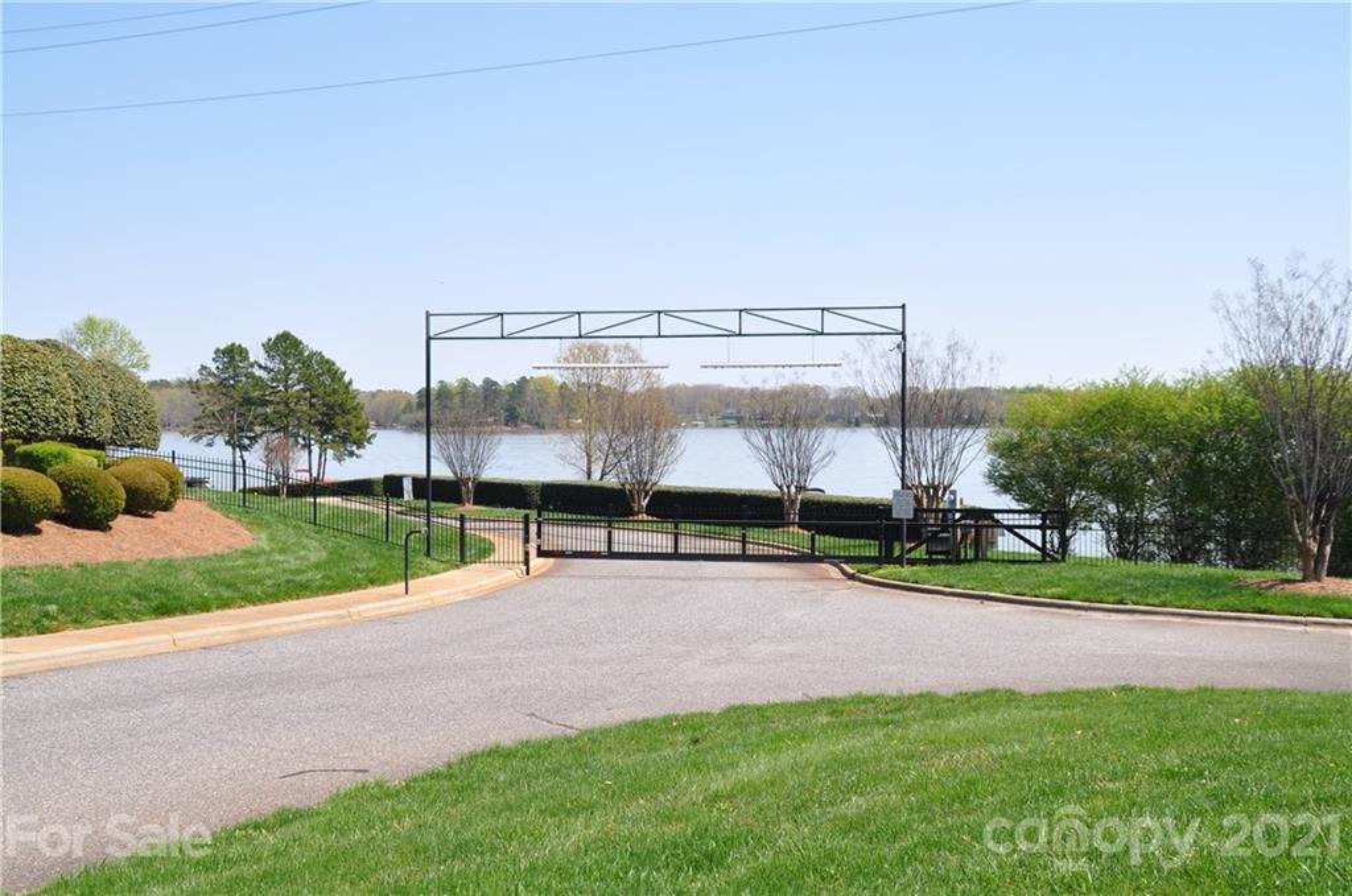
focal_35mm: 38
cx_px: 676
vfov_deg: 35.4
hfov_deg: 51.4
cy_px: 448
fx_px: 1406
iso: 200
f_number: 10
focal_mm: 25
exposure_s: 1/400
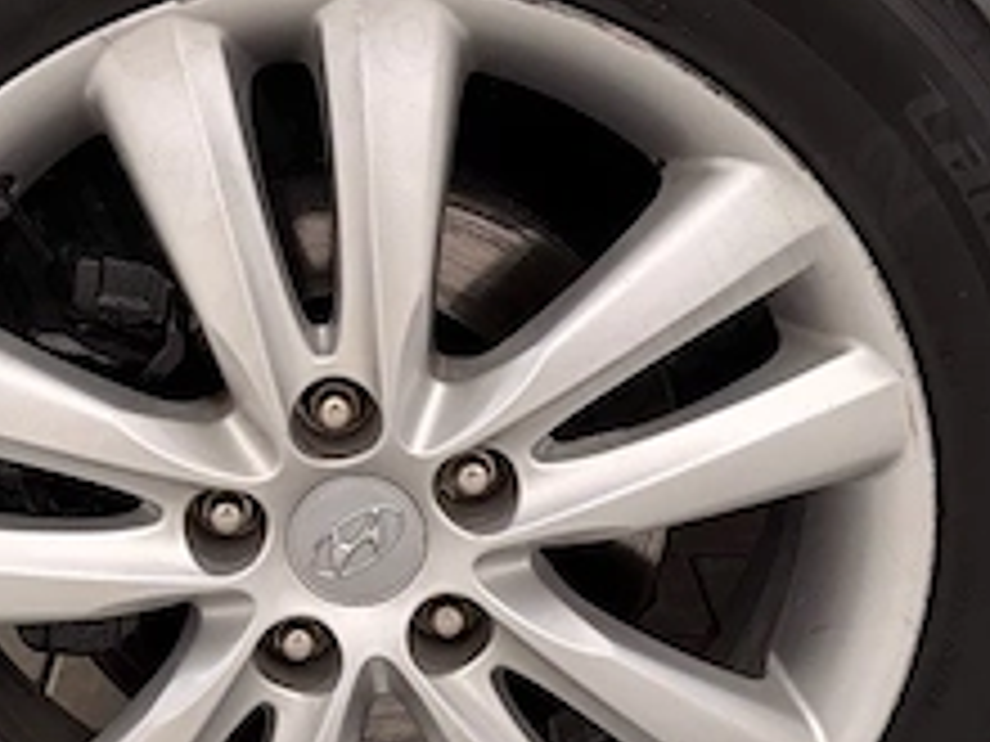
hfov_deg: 27.3
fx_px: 2031
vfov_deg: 20.6
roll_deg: +0.4
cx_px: 338
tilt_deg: -14.7
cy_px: 229
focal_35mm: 71
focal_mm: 5.96
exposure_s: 1/254
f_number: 1.6
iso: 40
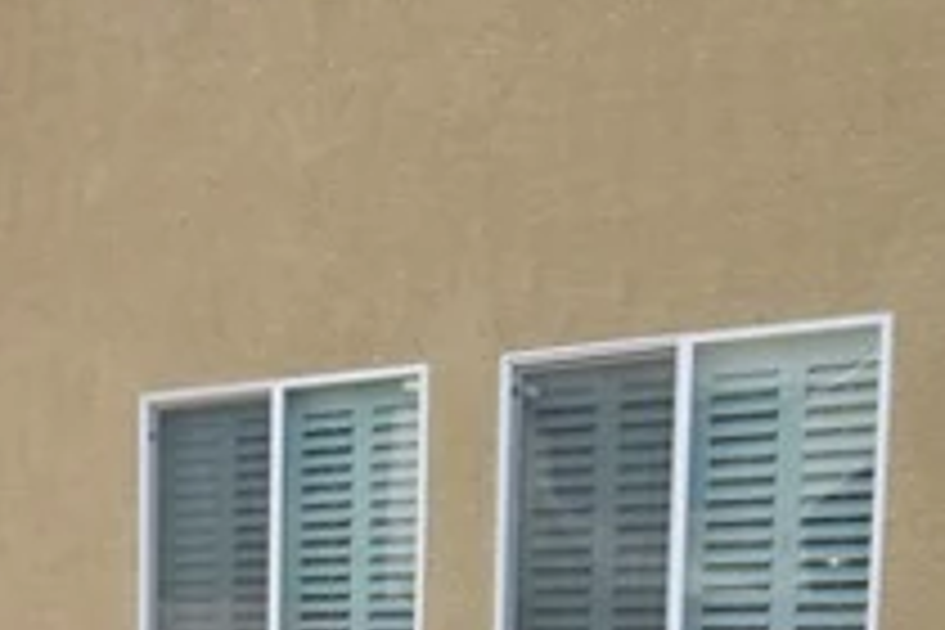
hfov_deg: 22.3
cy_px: 920
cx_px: -184
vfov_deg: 15.1
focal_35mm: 84
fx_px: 2211
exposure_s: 1/30
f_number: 16
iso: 100
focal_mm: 11.5
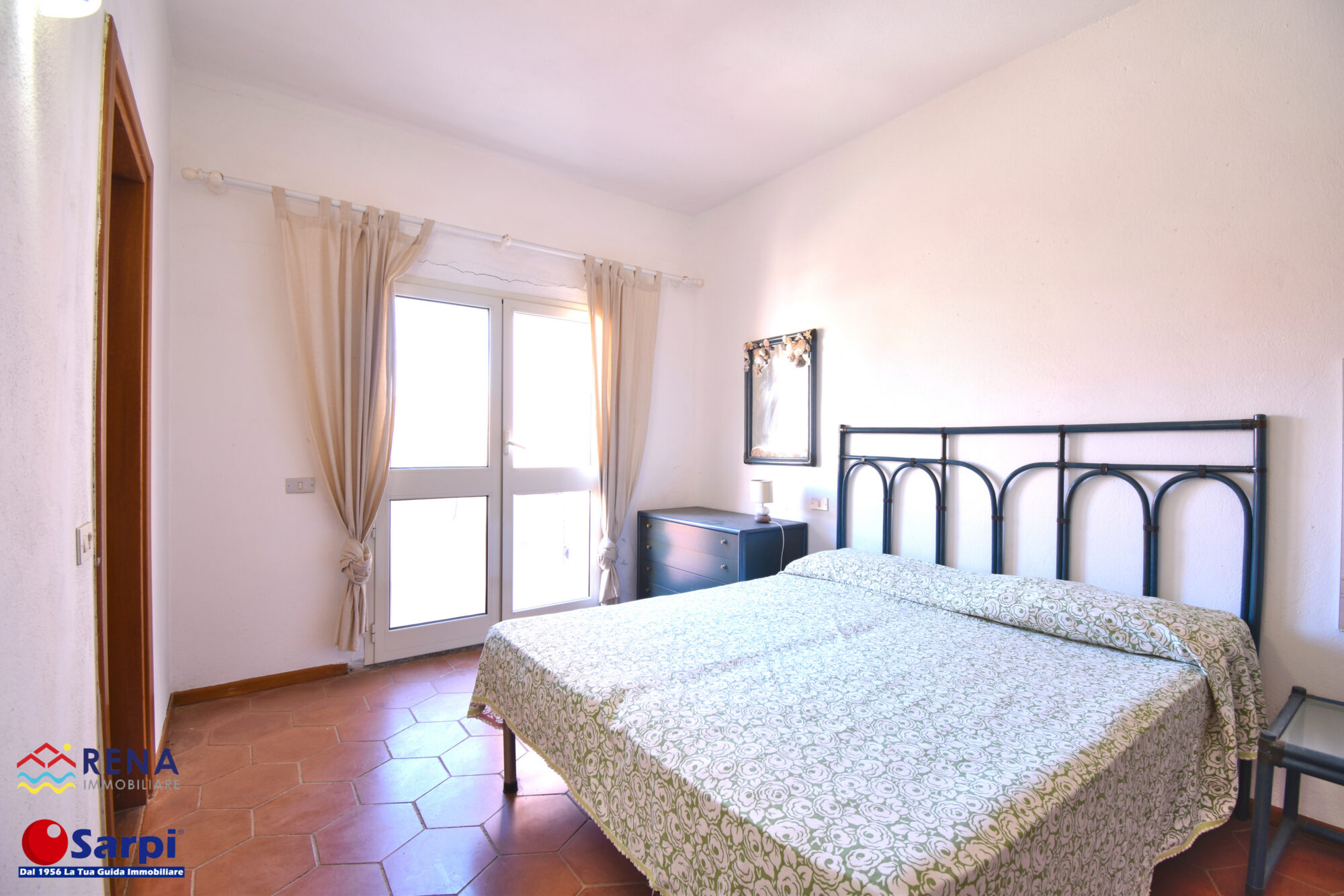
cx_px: 672
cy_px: 448
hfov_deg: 100.4
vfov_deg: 77.3
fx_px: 560
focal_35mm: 15
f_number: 4.5
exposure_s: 1/4
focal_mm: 10
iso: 100
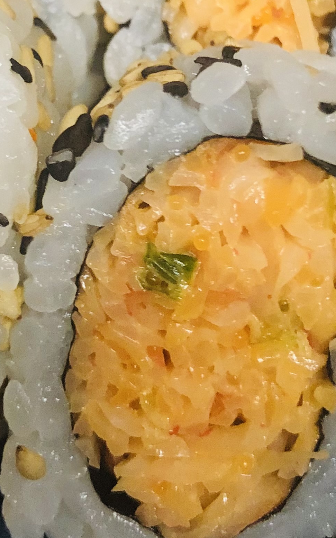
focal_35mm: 77
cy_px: 48
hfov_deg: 16.8
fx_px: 1128
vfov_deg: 25.9
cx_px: 83
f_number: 1.8
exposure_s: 1/15
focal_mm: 4
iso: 64
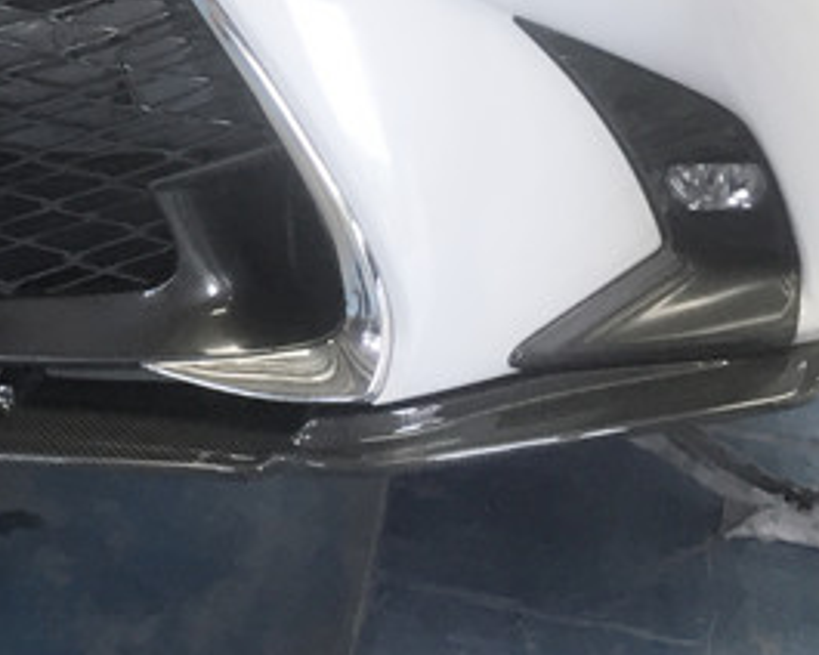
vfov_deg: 18.4
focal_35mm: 80
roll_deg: +3.4
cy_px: -74
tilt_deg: -18.1
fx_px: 1939
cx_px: -12
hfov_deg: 22.8
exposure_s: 1/33
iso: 32
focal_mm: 4.15
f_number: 2.2
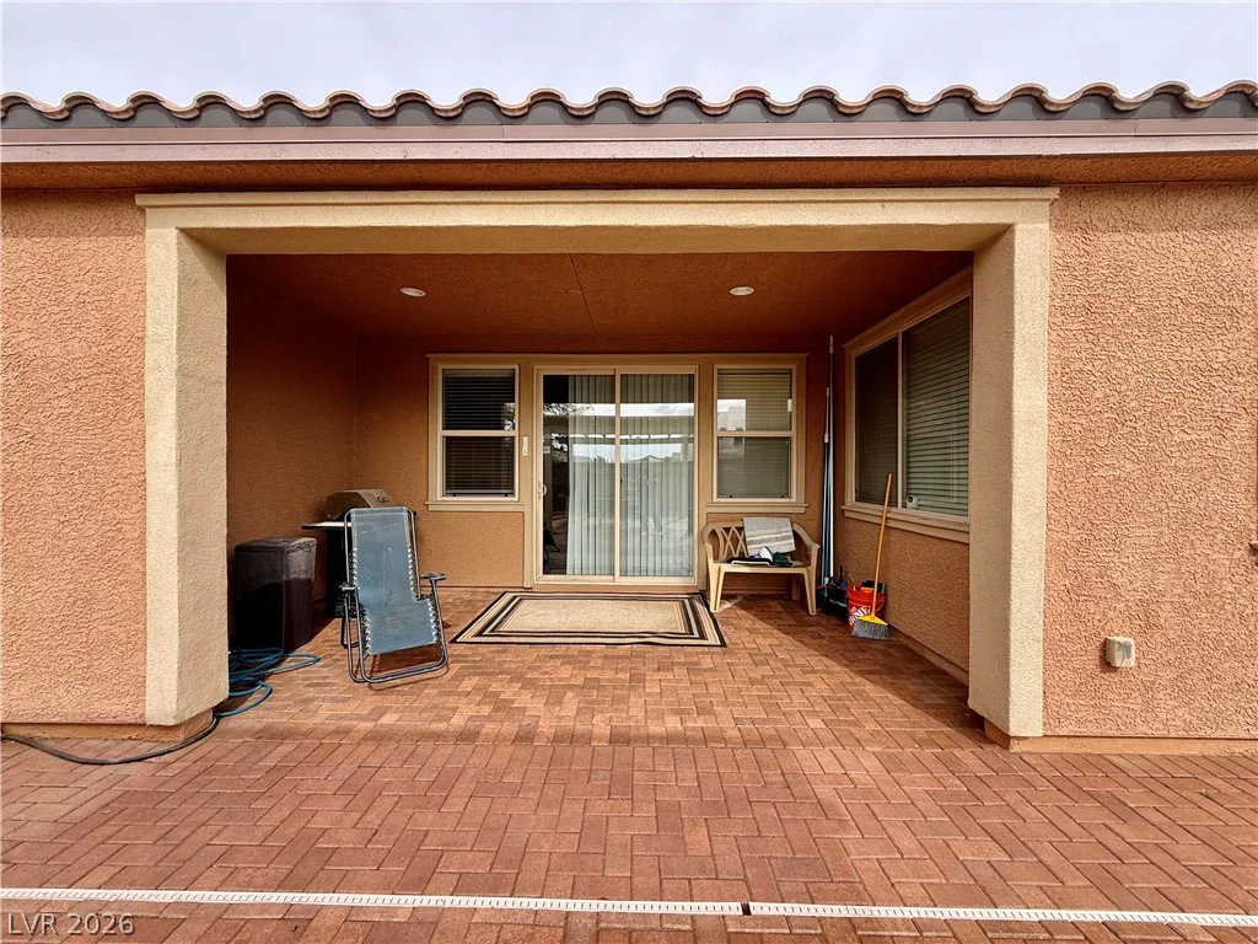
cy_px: 472
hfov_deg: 102.1
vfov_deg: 85.7
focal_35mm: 14
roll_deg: -0.3
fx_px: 509
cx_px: 629
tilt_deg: +1.1
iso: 50
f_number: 2.2
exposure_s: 1/260
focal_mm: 2.22
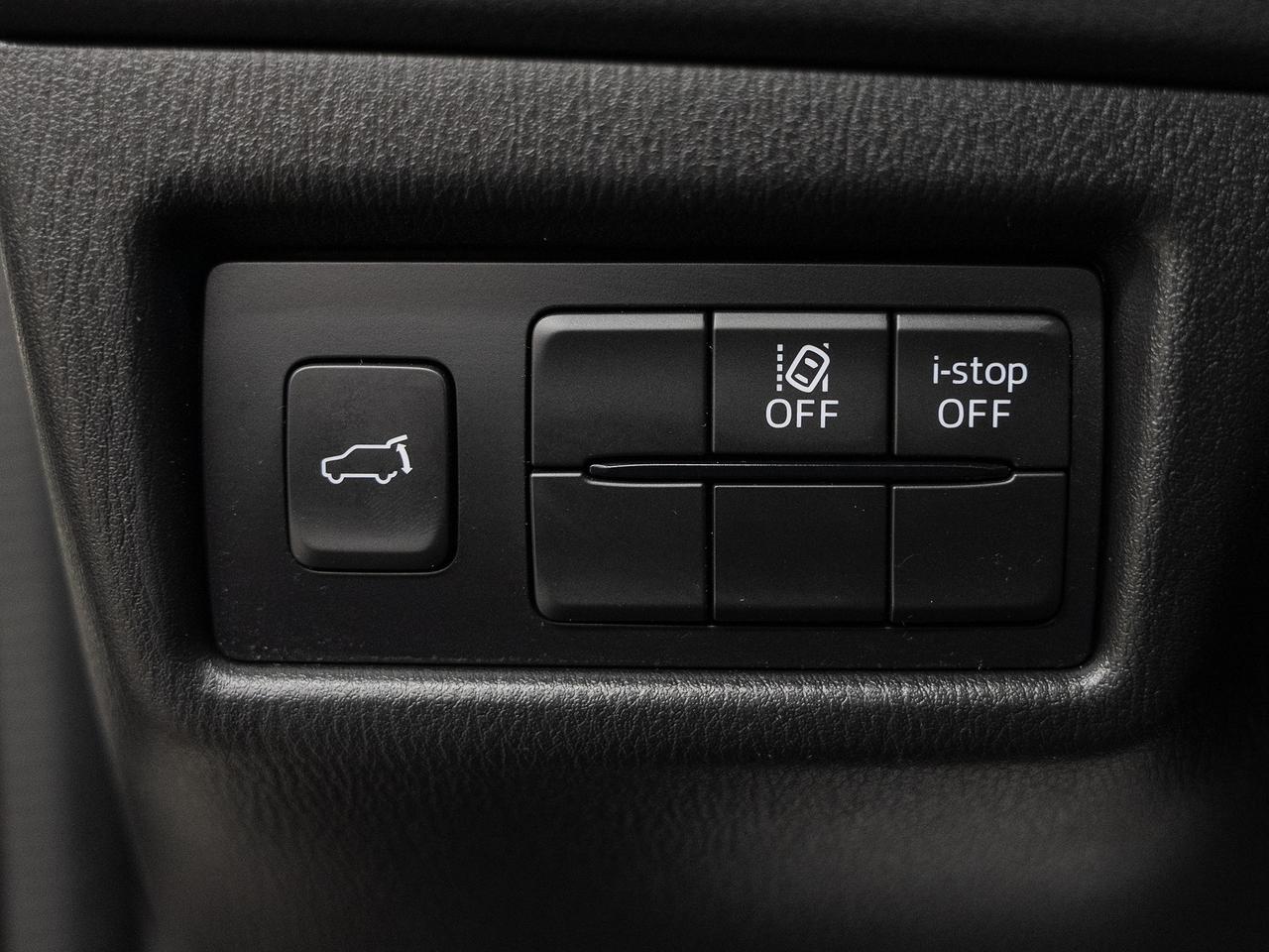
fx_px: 1614
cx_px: 720
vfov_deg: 32.8
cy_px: 400
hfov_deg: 42.8
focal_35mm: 44
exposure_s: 1/50
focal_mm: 29.7
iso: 800
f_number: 3.5
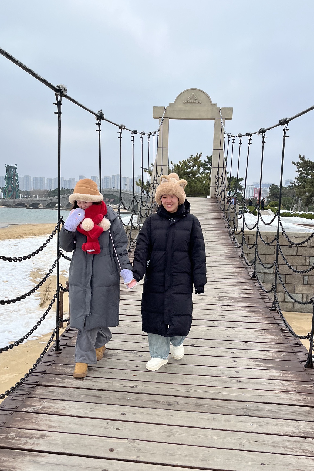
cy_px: 254
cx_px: 147
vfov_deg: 60.2
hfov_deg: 42.3
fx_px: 406
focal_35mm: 31
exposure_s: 1/1086
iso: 50
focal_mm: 5.1
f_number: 1.6
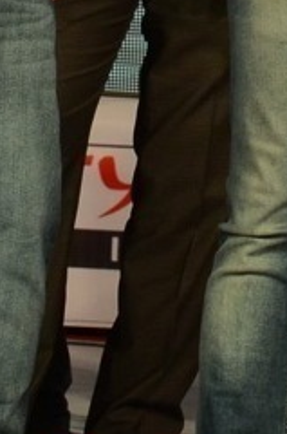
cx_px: 123
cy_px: -94
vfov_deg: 4.2
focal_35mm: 495
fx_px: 5947
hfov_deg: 2.8
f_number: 7.1
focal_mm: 75
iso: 1000
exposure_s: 1/125
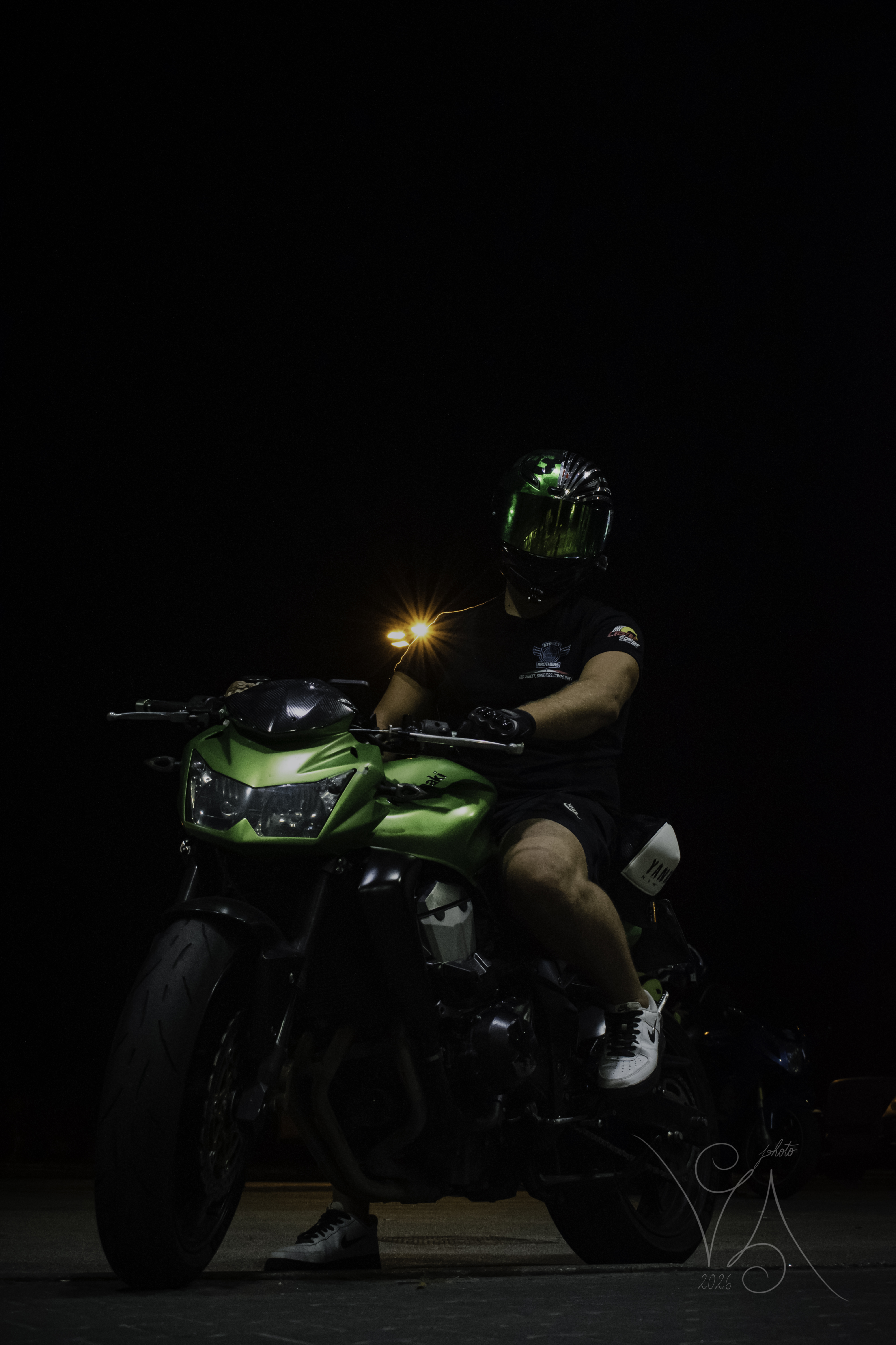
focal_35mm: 46
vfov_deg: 42.3
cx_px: 448
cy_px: 672
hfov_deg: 28.9
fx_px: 1736
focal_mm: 31
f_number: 5.6
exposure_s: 1/200
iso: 1600
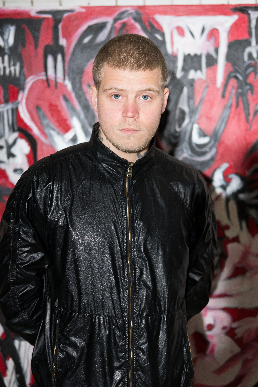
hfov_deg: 25.5
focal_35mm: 53
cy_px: 194
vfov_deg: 37.5
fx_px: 570
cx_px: 129
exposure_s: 1/210
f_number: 2
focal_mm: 35
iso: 2500
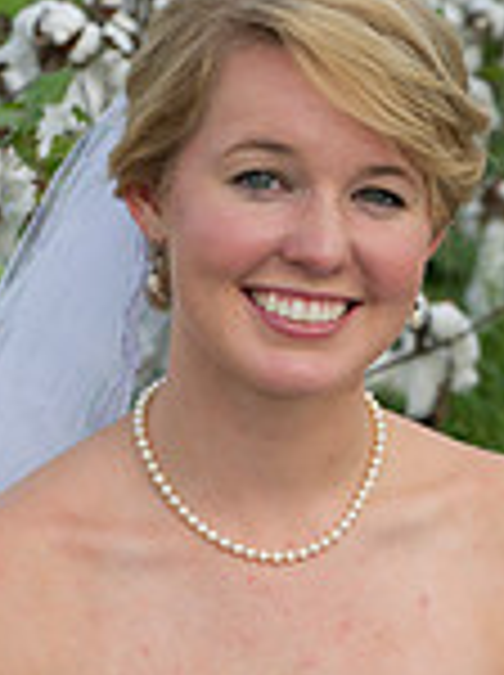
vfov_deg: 5.1
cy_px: 842
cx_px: 281
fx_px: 7593
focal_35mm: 390
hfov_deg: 3.8
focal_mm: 135
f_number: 7.1
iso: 200
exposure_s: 1/160
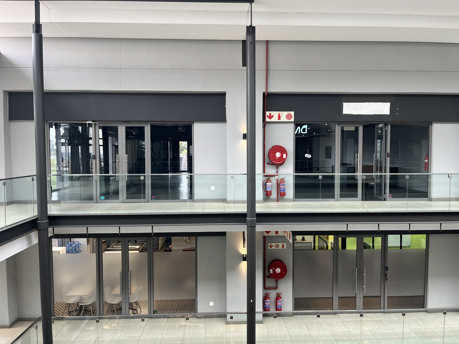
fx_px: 345
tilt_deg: -3.8
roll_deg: -0.8
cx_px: 230
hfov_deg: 67.3
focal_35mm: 26
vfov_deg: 53.1
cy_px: 172
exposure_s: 1/121
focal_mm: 5.1
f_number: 1.6
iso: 125
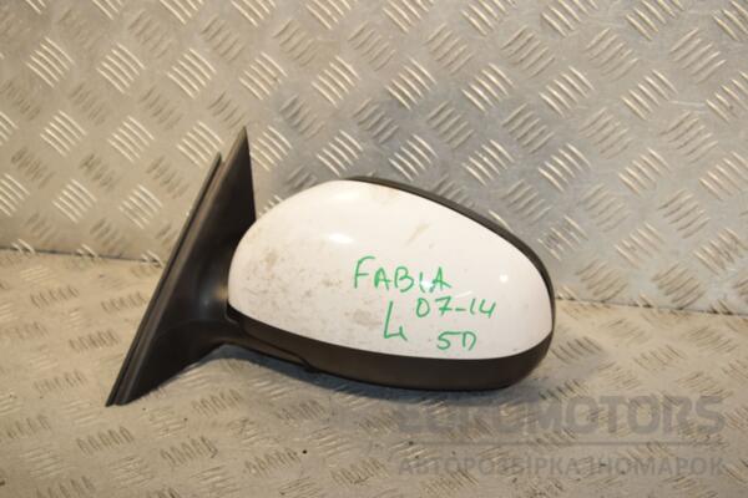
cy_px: 249
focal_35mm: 72
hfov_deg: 28.1
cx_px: 374
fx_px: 1496
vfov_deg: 18.9
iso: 800
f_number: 7.1
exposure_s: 1/200
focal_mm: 48
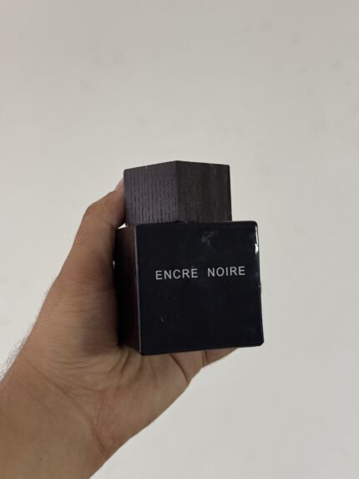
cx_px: 180
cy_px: 240
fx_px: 663
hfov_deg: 30.3
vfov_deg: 39.6
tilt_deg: -20.3
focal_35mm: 48
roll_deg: +0.2
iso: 100
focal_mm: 6.76
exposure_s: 1/50
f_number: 1.78
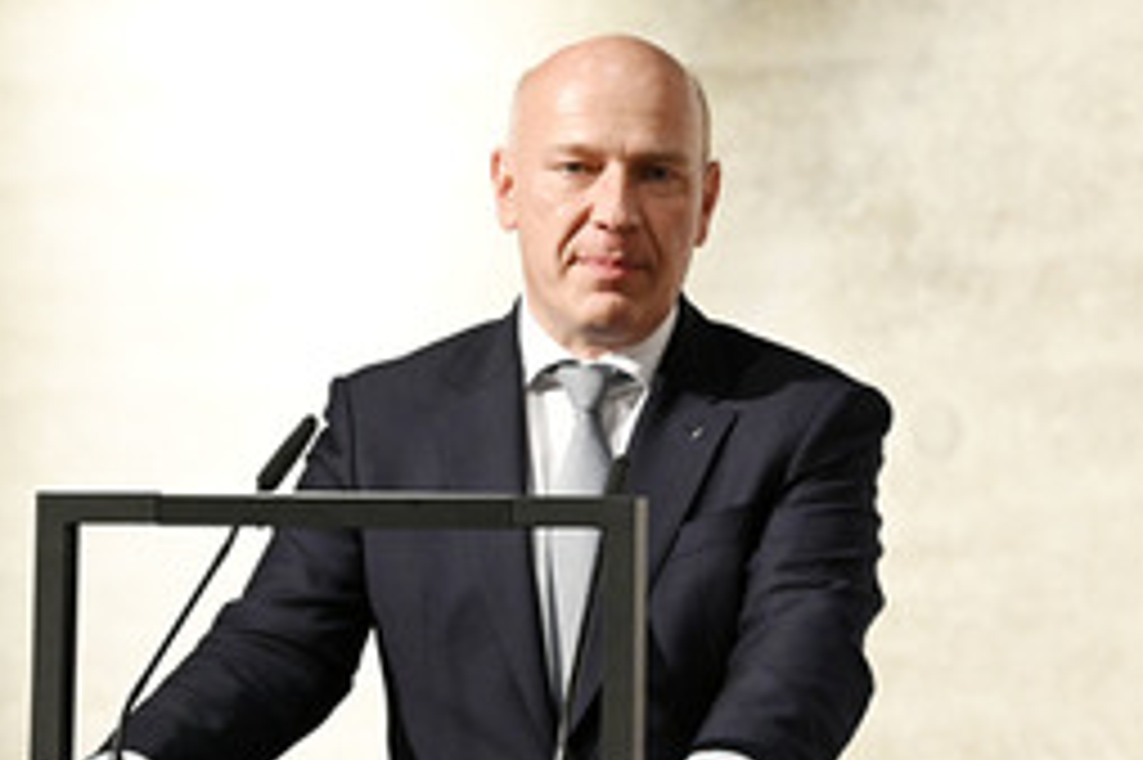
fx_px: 11264
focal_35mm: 355
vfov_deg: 3.9
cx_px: 529
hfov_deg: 5.8
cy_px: 549
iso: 6400
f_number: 4
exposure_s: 1/640
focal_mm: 200
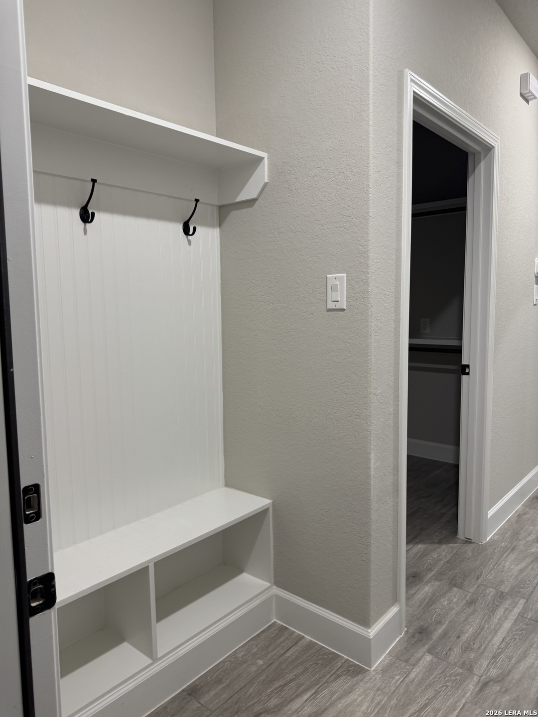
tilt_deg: -5.7
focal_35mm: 24
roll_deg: +1.1
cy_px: 358
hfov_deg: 56.8
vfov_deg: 71.6
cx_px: 269
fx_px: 497
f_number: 1.78
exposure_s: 1/60
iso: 125
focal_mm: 6.76
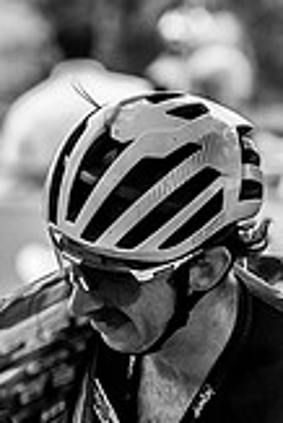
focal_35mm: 910
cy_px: 417
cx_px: 114
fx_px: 10707
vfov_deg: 2.3
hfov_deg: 1.5
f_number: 3.5
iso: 1000
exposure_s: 1/1000
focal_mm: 122
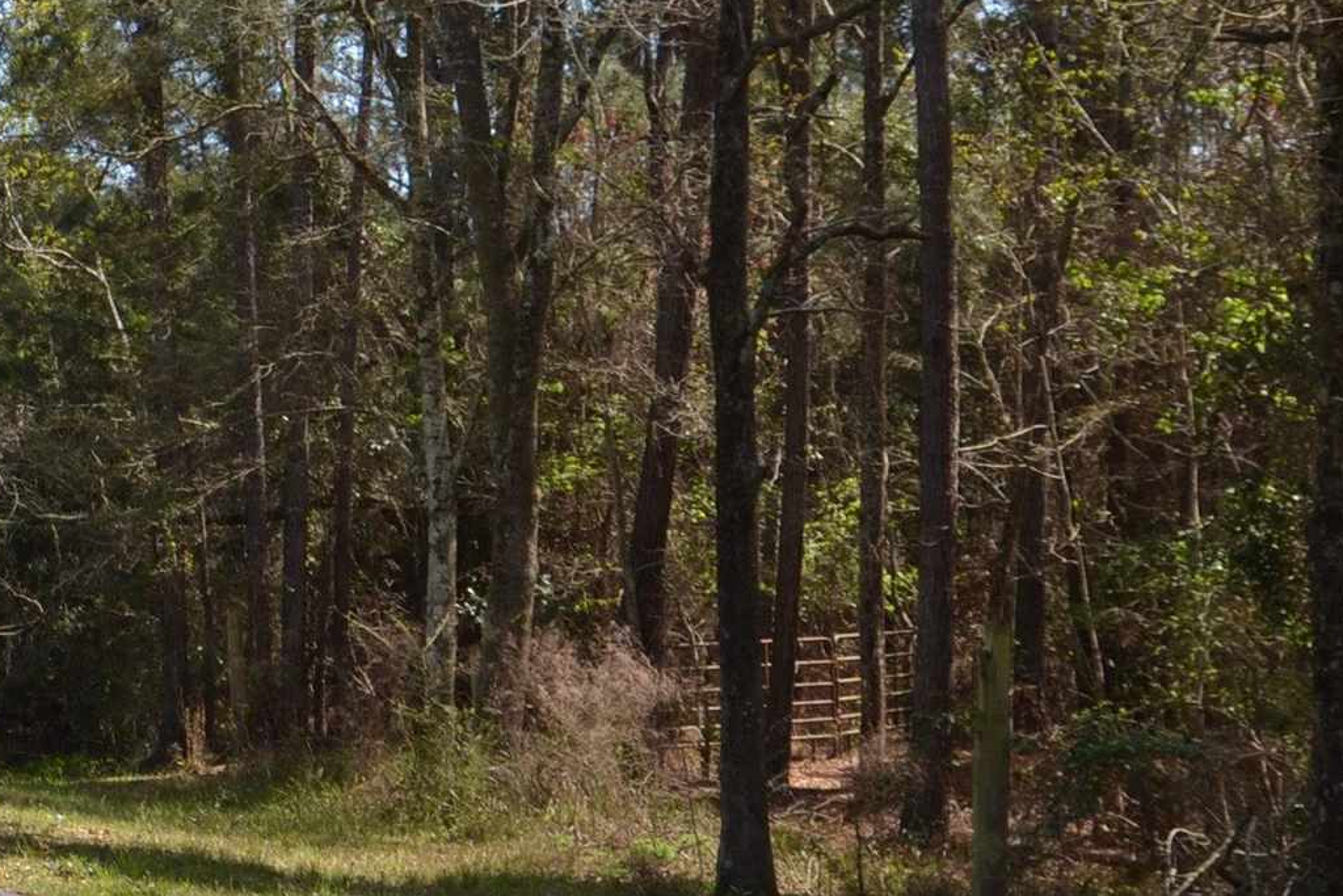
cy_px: 415
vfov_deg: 12.7
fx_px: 4029
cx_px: -245
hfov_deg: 18.0
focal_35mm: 108
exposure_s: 1/200
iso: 100
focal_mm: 24
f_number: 5.6
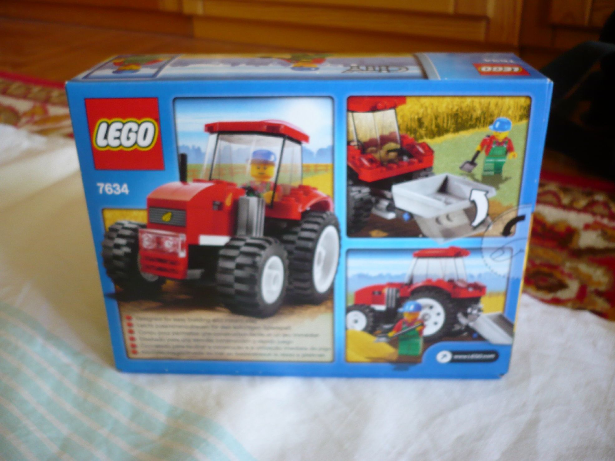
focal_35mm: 35
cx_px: 308
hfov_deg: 52.6
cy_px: 230
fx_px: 622
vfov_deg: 40.7
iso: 160
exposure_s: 1/30
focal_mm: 5.8
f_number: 2.8
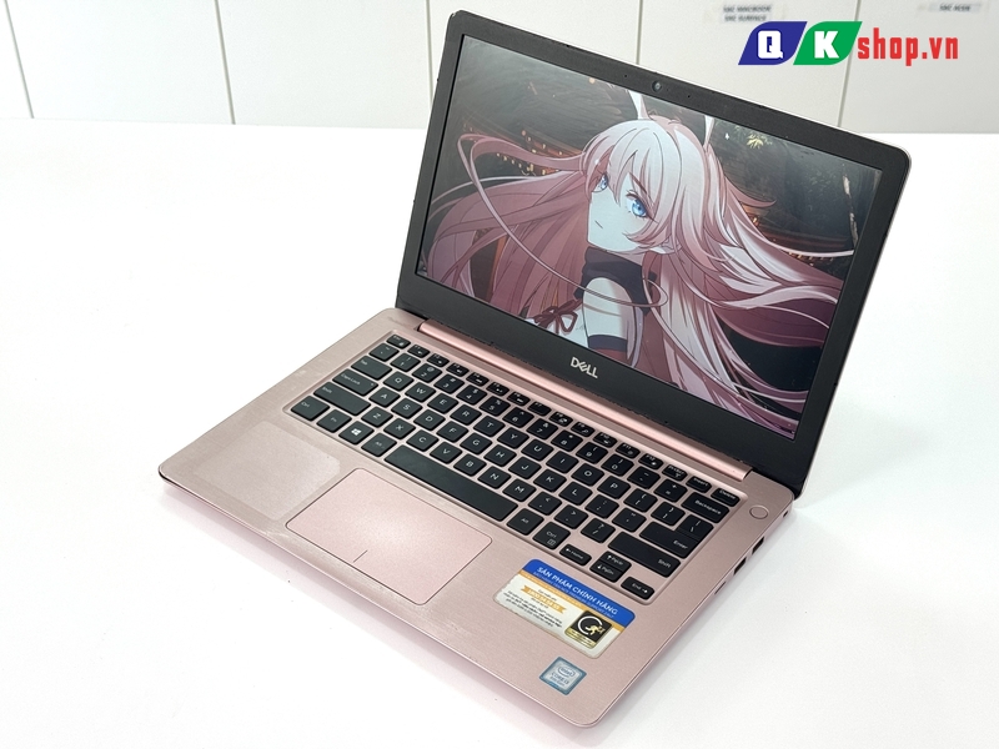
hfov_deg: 39.7
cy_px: 374
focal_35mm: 48
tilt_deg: -37.6
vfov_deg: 30.3
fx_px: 1385
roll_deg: +1.7
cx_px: 500
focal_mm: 6.76
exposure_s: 1/153
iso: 50
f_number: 1.78
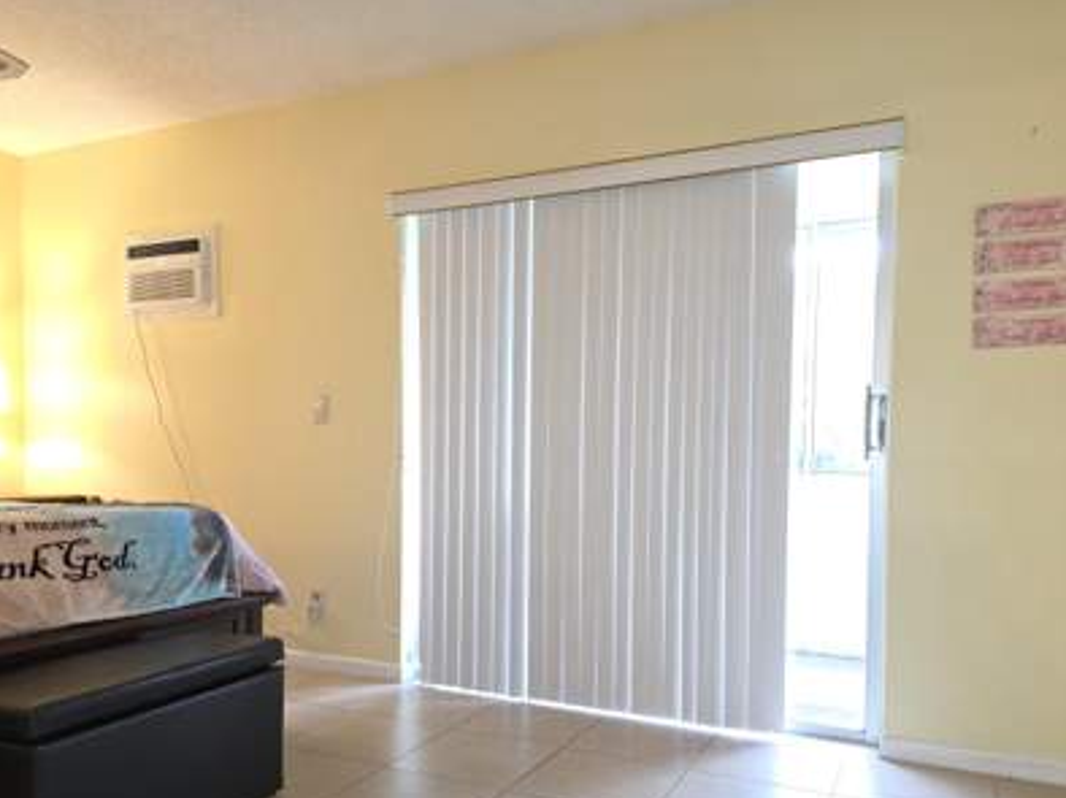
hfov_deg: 63.5
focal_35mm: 28
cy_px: 477
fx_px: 862
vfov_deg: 49.4
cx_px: 514
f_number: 1.7
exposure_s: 1/24
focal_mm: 6.3
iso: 160
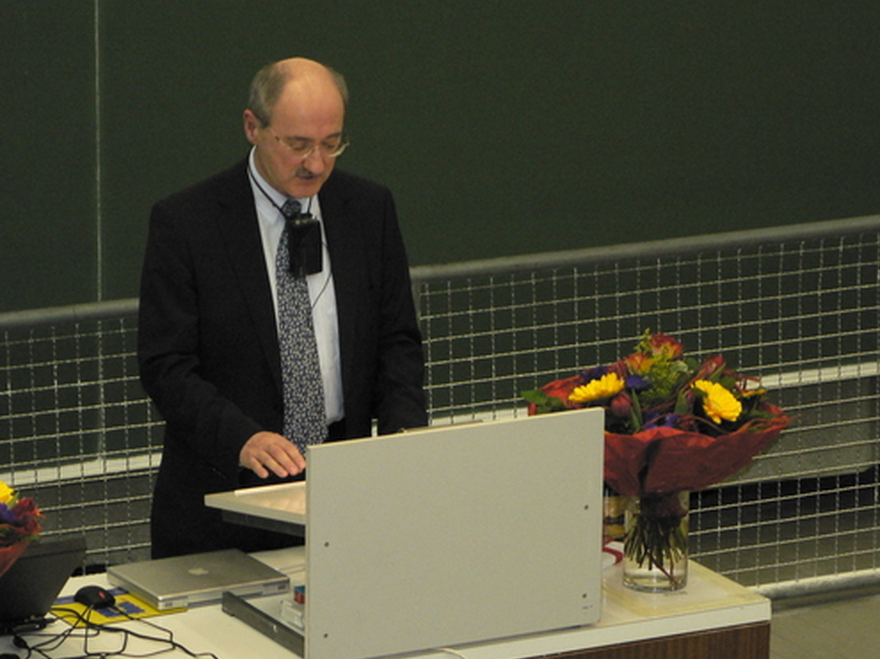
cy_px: 331
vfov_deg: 8.1
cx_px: 437
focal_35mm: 184
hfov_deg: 10.8
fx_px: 4676
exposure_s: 1/60
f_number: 3.3
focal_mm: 30.4
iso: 400
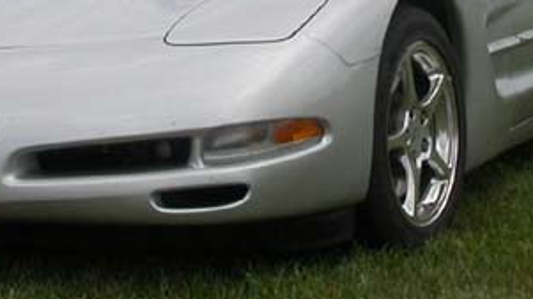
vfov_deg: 8.5
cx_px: 204
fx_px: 1992
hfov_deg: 15.2
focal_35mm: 141
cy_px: -99
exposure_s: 1/362
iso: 100
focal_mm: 7.85
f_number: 7.5
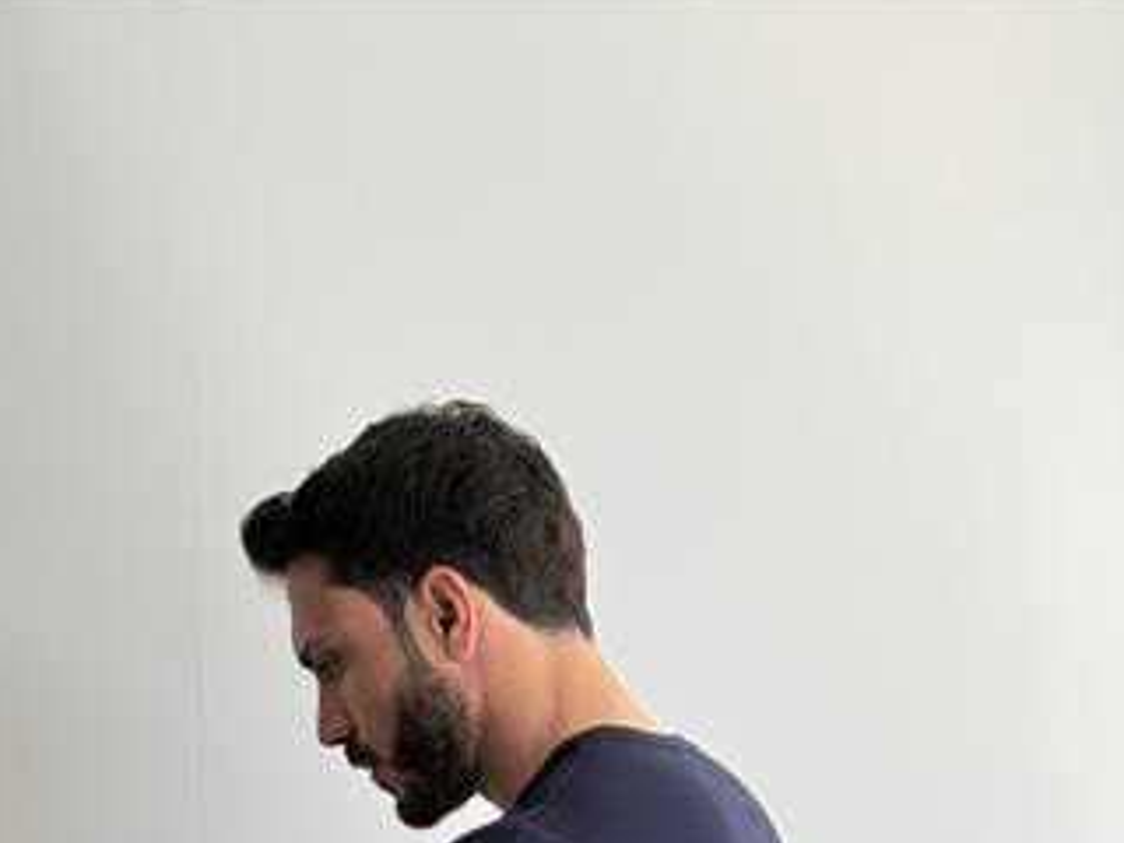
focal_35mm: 80
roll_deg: -0.9
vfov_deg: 17.8
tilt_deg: +0.3
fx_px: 2598
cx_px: 516
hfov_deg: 24.4
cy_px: 922
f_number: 1.78
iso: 64
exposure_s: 1/388
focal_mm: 6.76
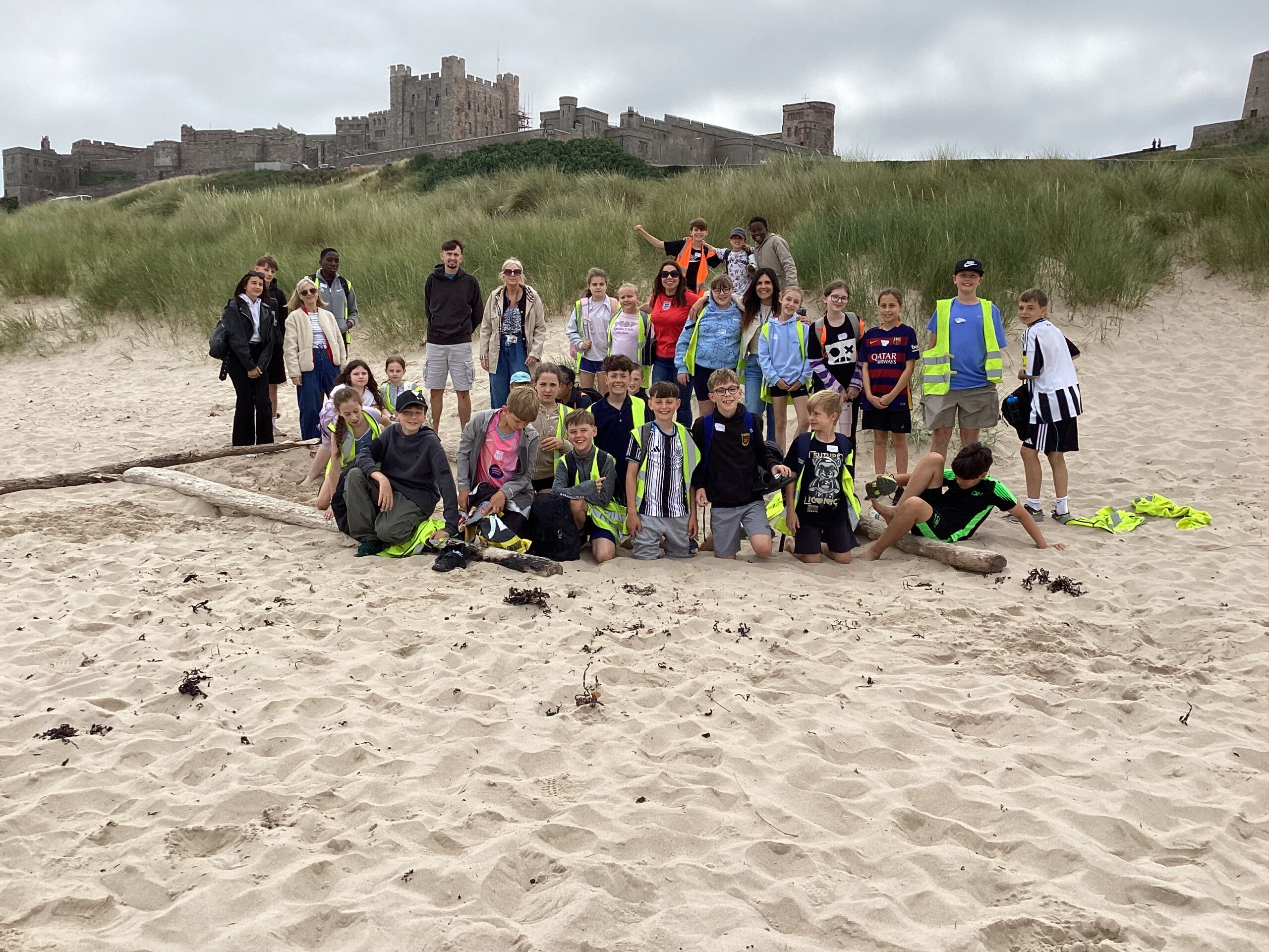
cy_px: 476
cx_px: 634
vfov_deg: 45.4
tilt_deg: -5.3
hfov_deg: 58.4
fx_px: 1136
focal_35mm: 31
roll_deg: -1.0
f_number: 2.4
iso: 25
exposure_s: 1/1664
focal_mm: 3.3
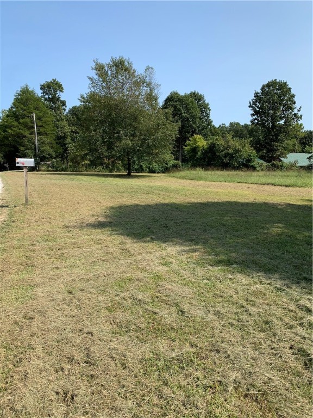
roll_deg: -0.7
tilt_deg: -9.7
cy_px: 209
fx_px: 313
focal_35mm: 26
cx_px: 156
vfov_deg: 67.3
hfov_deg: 53.1
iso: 25
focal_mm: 4.25
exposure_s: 1/1748
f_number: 1.8
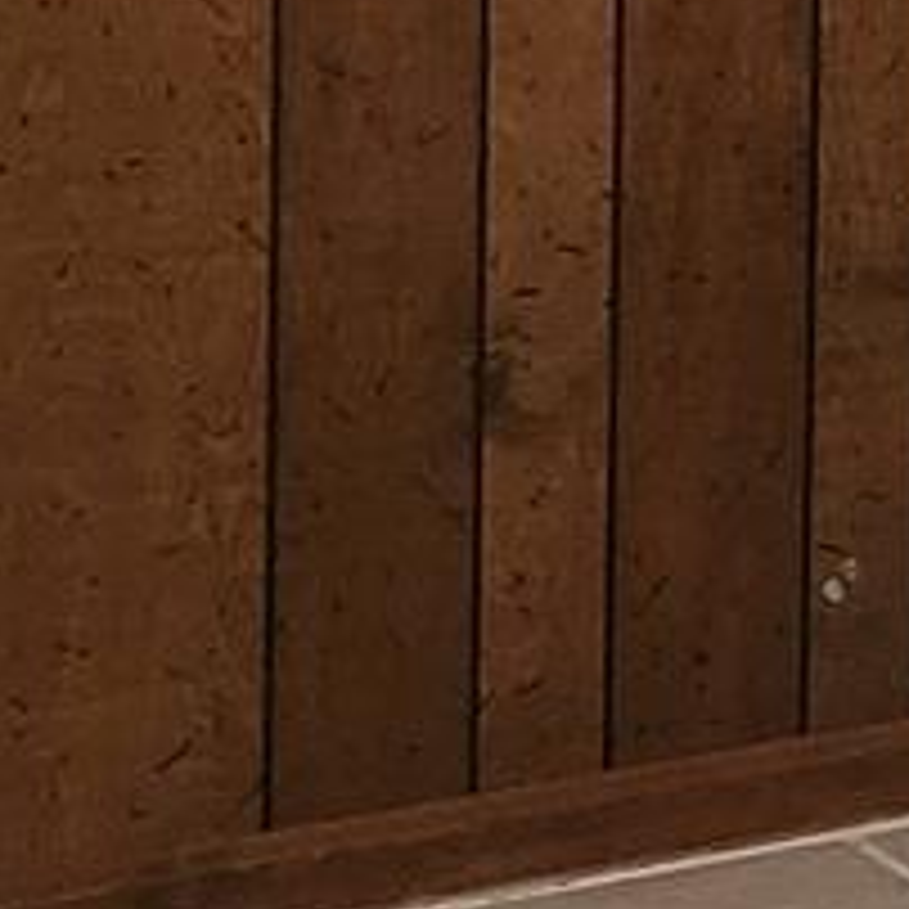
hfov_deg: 7.0
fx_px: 6922
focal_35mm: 233
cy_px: -720
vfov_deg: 7.3
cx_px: 2259
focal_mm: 5.4
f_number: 1.8
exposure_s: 1/40
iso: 500
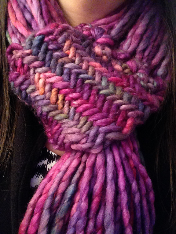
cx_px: 88
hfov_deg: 40.7
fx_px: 237
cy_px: 117
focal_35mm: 35
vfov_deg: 52.6
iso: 200
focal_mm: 2.18
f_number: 2.4
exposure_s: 1/15
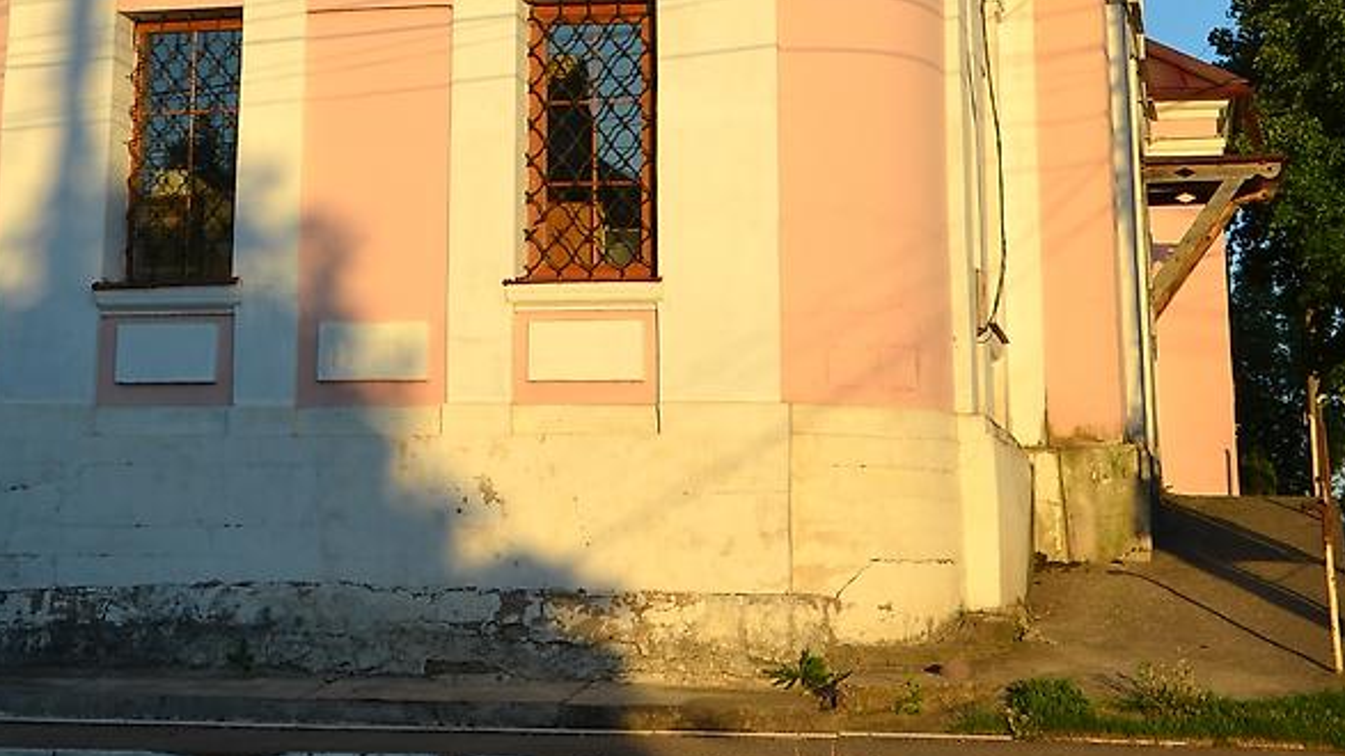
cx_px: 494
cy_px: -183
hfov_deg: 27.4
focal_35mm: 77
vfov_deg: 15.1
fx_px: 2746
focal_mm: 24
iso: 100
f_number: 8
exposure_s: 1/250
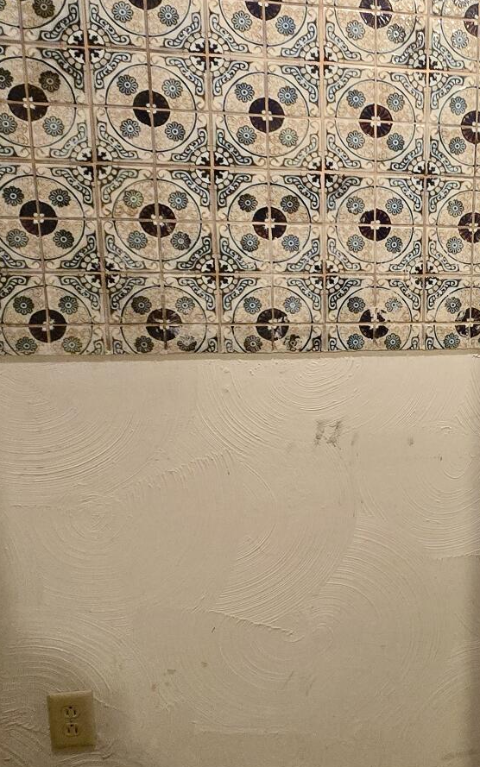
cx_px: 504
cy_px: 330
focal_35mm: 31
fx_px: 649
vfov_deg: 61.0
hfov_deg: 35.7
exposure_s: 1/60
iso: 1000
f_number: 2.2
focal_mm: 2.2
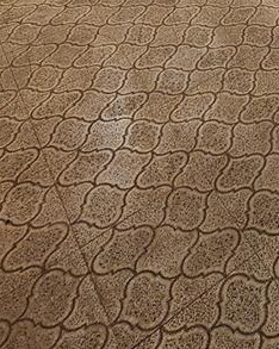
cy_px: -162
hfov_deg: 23.4
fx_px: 537
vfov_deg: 26.8
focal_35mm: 52
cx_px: 418
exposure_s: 1/60
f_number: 2.2
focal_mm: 2.2
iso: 200
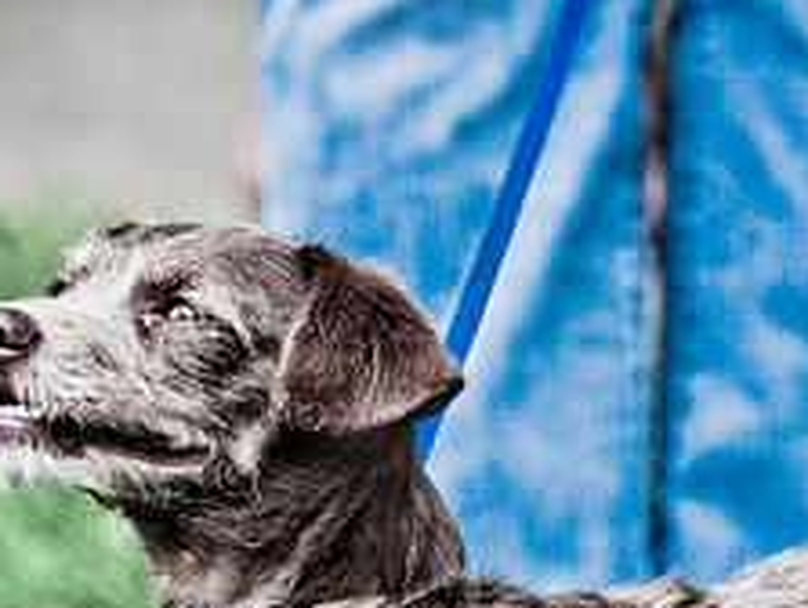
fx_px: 8043
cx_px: 500
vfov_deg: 4.3
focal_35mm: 344
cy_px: 635
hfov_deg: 5.8
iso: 200
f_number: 2.8
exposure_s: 1/400
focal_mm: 92
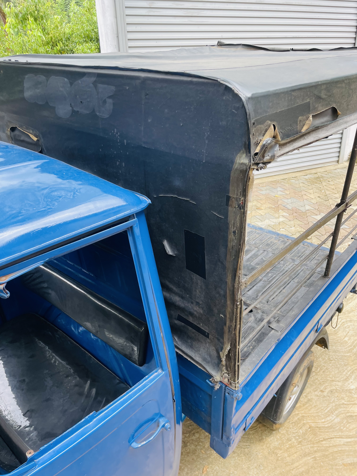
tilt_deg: -20.5
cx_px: 178
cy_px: 238
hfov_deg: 53.1
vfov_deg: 67.3
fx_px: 358
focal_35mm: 26
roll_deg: -0.2
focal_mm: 4.2
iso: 40
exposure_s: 1/121
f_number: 1.6
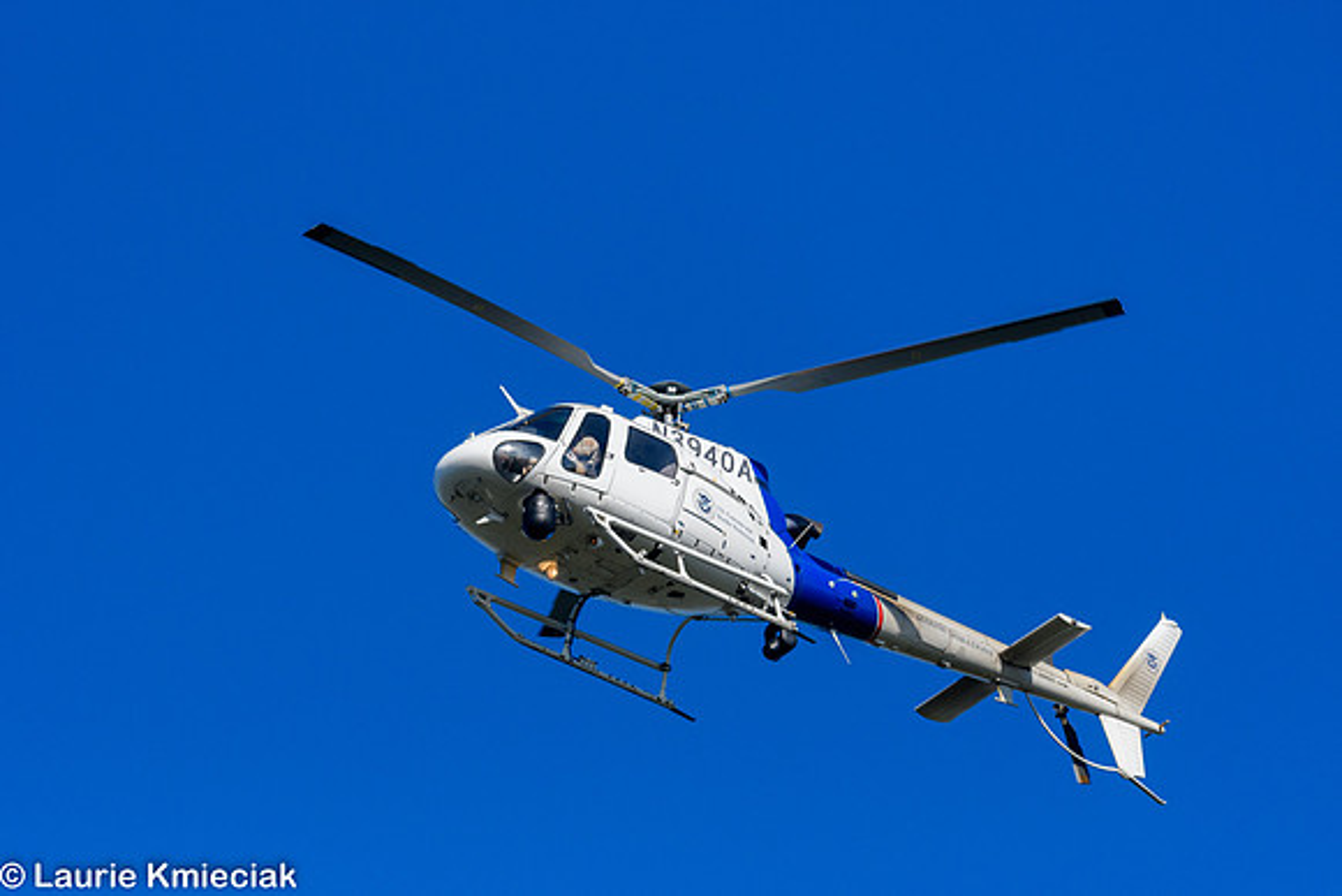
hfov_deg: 2.7
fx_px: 27964
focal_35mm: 750
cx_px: 671
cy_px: 448
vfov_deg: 1.8
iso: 500
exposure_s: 1/3200
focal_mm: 500
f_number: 6.3
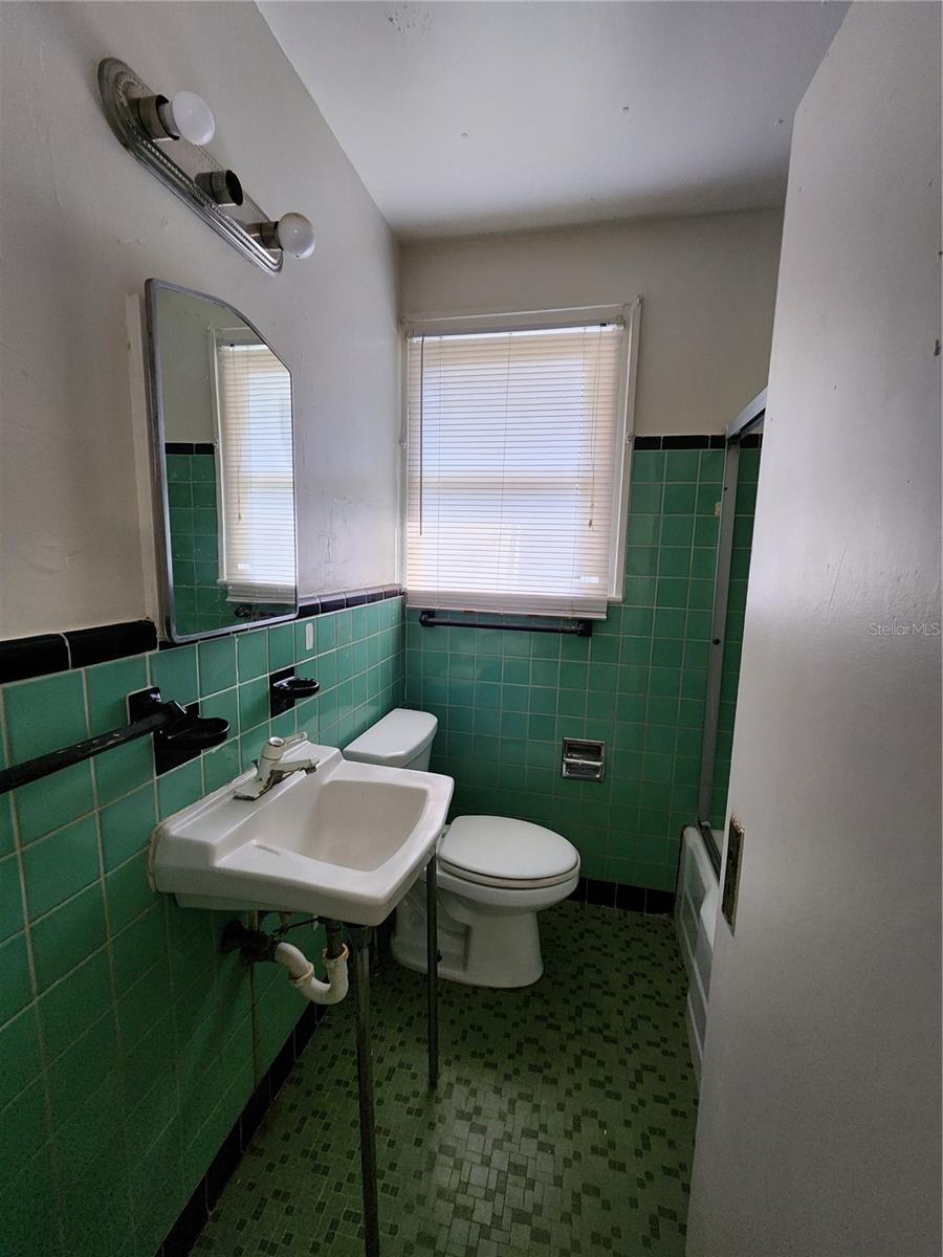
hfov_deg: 89.9
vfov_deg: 106.2
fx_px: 472
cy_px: 628
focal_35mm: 13
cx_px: 472
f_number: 2.2
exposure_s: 1/30
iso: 320
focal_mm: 2.2
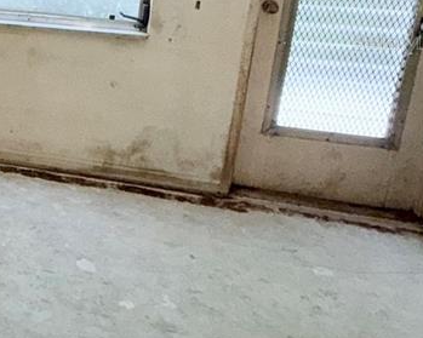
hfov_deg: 31.8
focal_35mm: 47
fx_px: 588
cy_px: 42
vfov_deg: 30.8
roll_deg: -2.1
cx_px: -105
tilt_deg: -13.0
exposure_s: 1/121
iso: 80
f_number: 2.2
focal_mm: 2.22
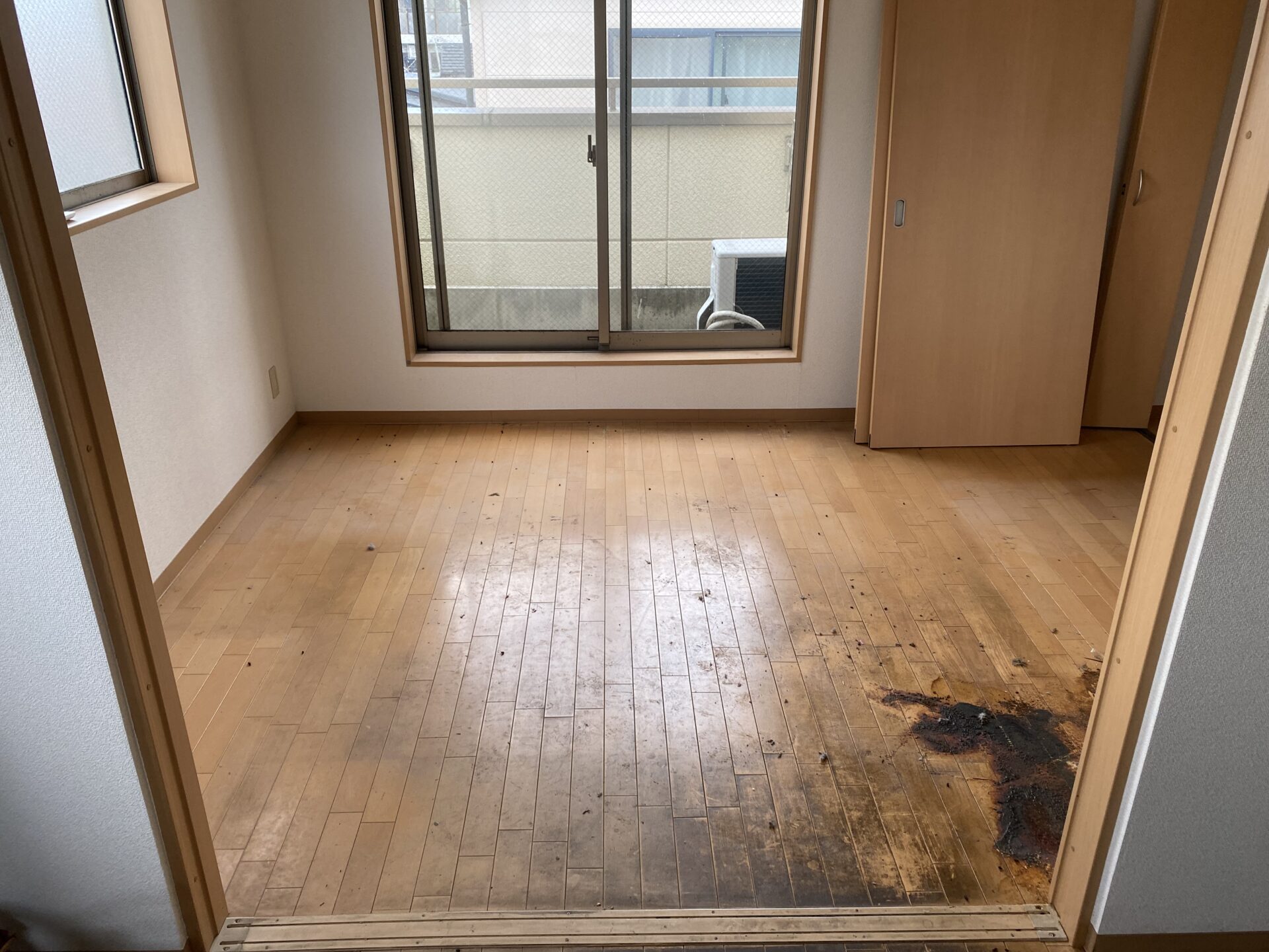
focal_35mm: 26
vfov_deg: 53.1
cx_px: 634
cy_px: 476
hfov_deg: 67.3
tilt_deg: -26.0
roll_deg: +0.6
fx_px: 953
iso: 64
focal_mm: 4.25
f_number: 1.8
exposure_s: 1/122
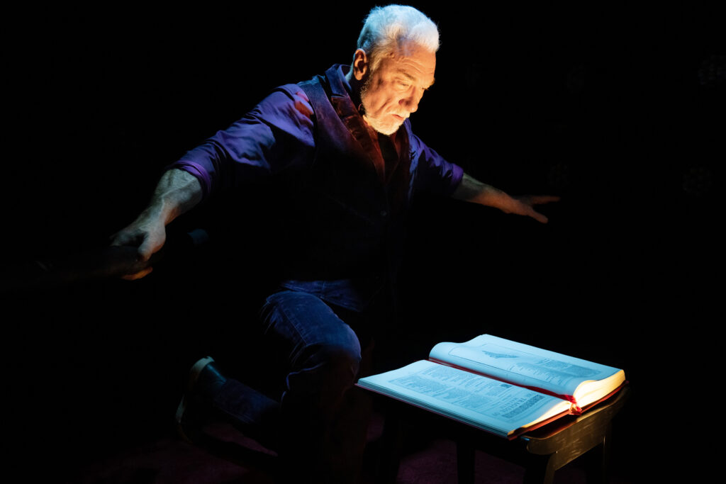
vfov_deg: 36.0
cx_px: 363
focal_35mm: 37
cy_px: 242
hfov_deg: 51.9
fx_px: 746
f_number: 4.5
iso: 2500
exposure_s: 1/250
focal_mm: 37
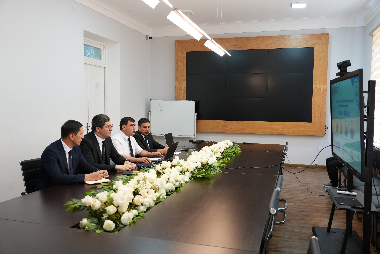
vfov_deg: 42.4
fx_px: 327
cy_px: 127
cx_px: 190
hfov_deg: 60.3
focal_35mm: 31
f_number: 4
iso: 1600
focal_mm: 31
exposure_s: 1/100
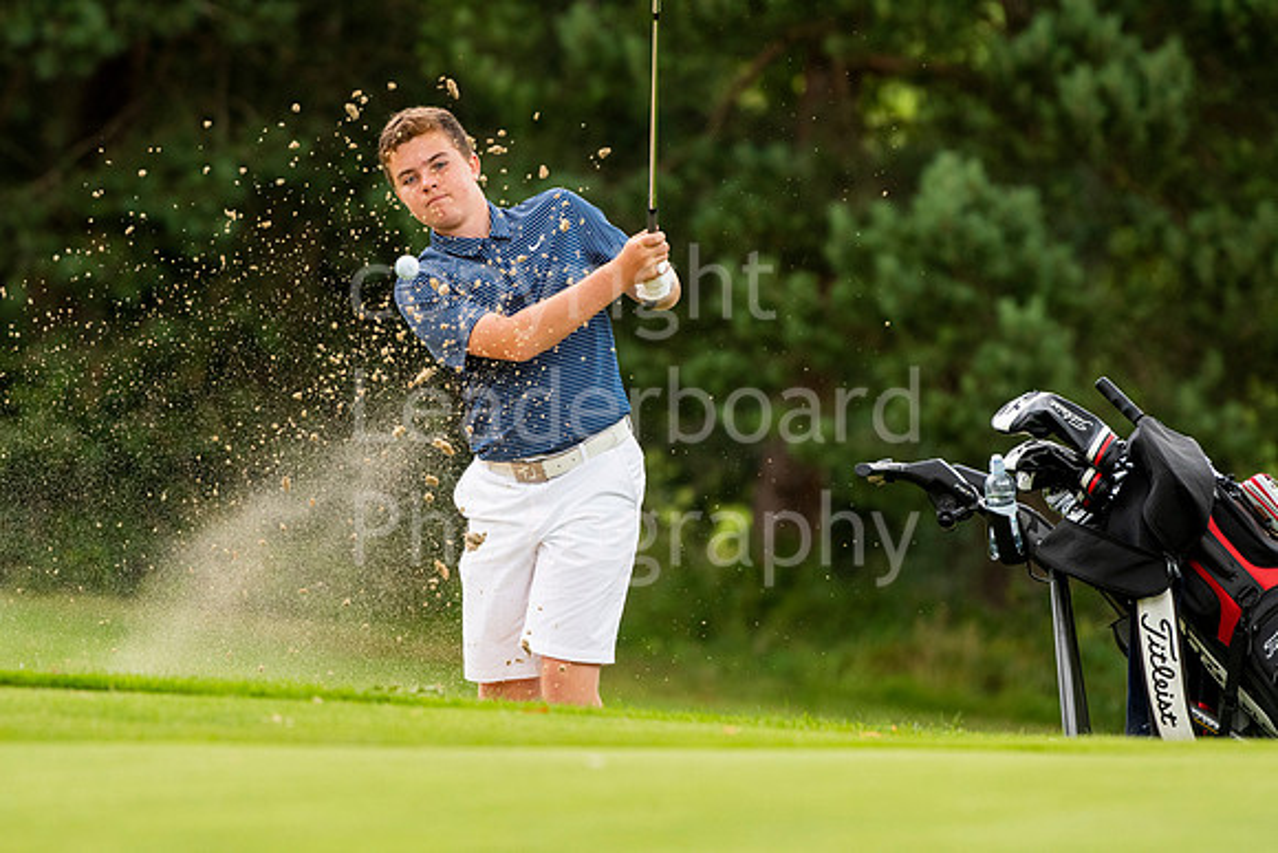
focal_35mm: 480
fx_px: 17043
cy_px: 426
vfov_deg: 2.9
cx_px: 639
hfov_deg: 4.3
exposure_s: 1/1250
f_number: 5.6
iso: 1000
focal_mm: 320
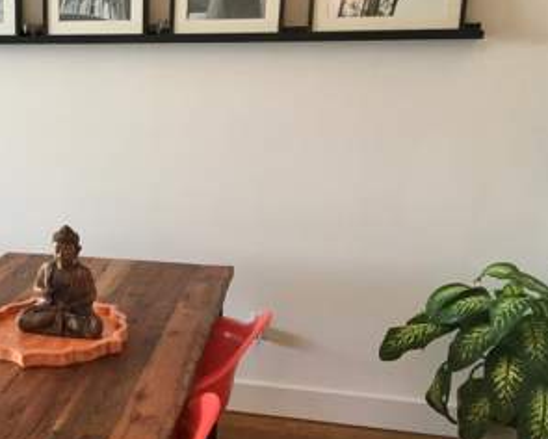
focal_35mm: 46
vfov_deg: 32.5
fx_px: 746
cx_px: 115
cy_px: 294
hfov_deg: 38.9
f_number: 2.2
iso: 32
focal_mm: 4.15
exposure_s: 1/30
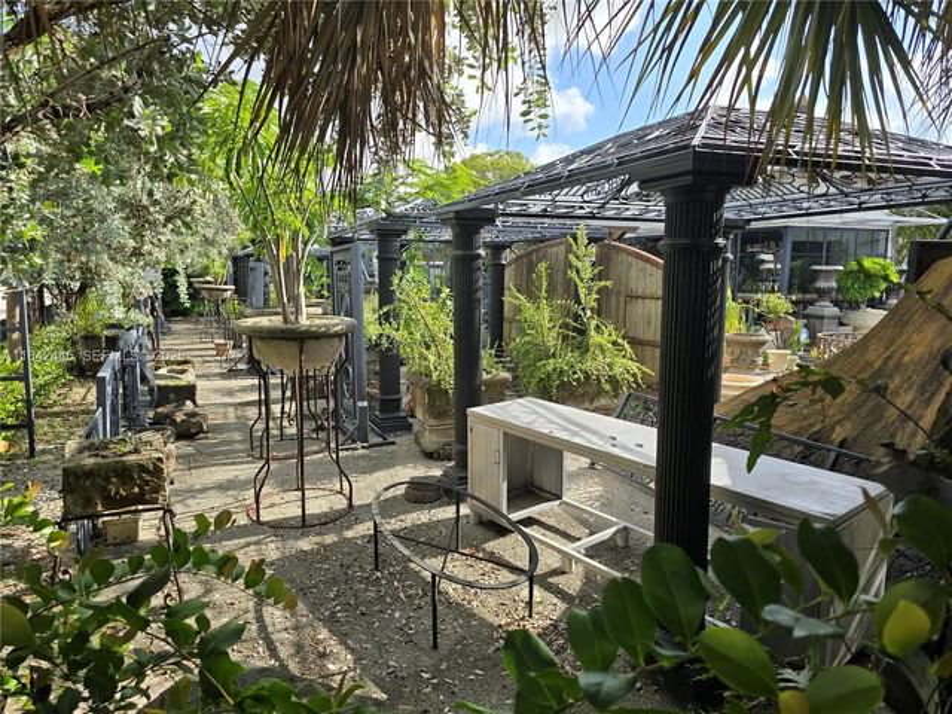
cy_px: 357
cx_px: 476
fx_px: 633
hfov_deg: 73.9
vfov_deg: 58.9
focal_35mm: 23
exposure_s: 1/481
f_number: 1.7
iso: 12
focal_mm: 6.3
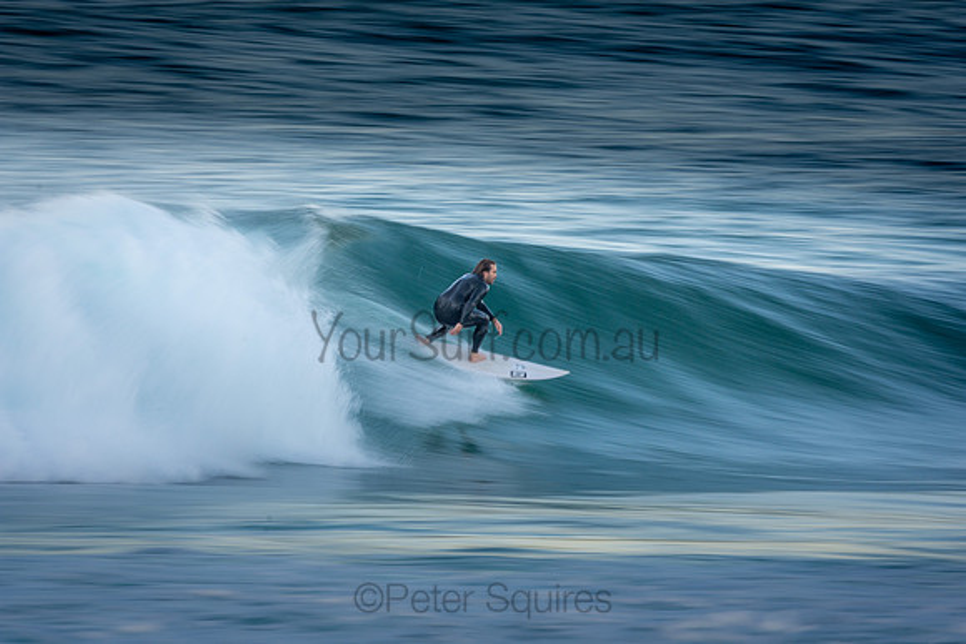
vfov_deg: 1.8
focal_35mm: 750
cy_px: 322
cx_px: 483
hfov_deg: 2.7
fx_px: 20129
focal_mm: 500
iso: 100
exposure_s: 1/20
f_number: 18
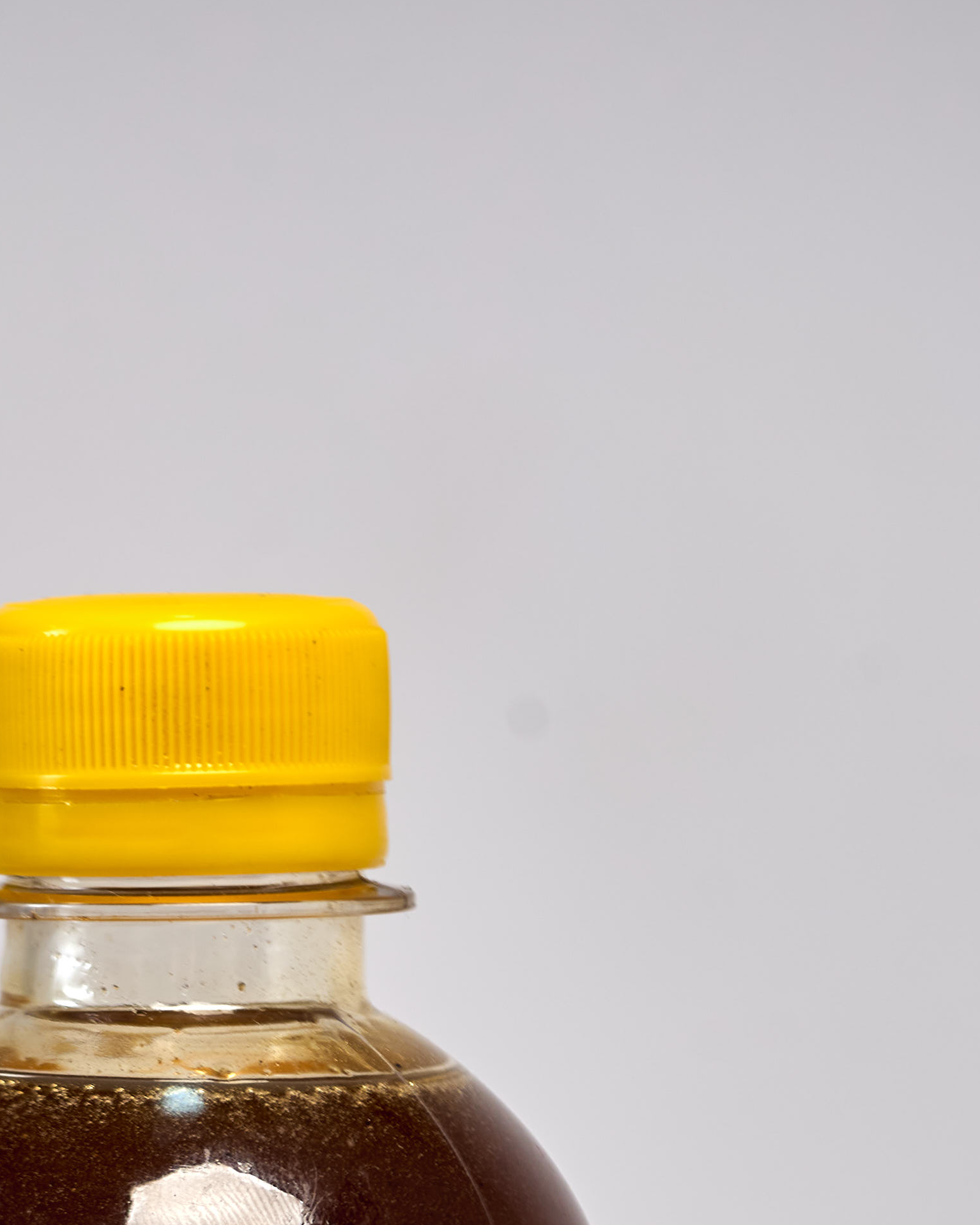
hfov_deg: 3.6
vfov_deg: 4.4
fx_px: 15701
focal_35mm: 433
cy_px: 1828
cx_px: 171
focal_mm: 150
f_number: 7.1
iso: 100
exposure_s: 1/100
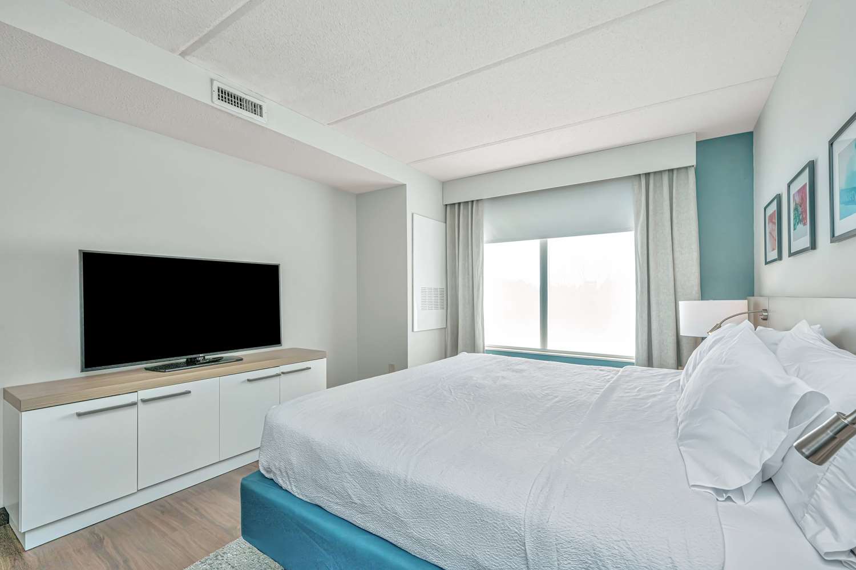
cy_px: 285
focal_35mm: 14
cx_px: 428
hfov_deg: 104.3
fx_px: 333
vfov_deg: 81.2
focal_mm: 14
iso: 400
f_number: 11
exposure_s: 1/200
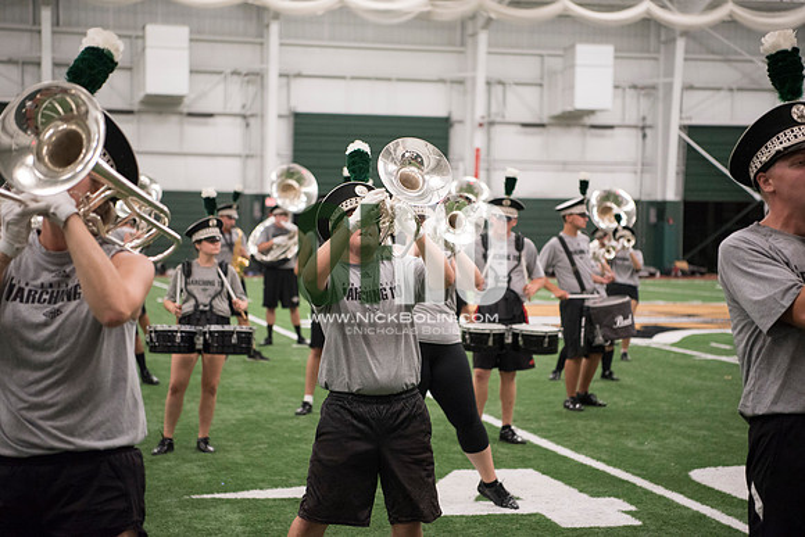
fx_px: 1566
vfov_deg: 19.5
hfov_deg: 28.8
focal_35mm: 70
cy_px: 268
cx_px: 402
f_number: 3.2
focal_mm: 70
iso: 3200
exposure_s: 1/200
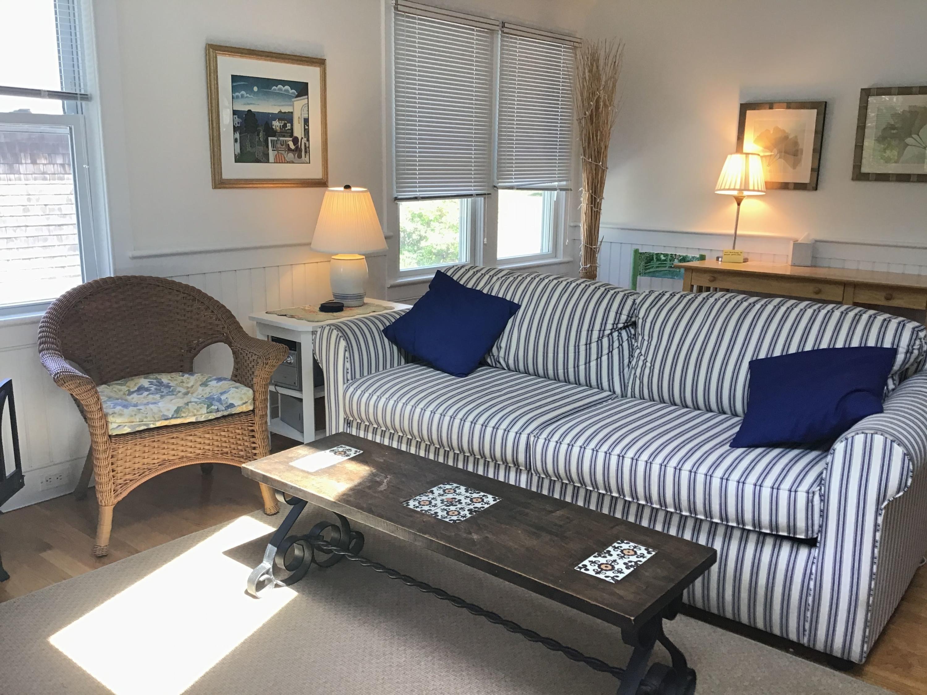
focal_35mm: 31
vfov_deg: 45.4
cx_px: 464
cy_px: 348
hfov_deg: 58.4
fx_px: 830
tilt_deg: -11.6
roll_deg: -1.9
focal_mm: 3.3
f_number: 2.4
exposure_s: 1/30
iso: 25
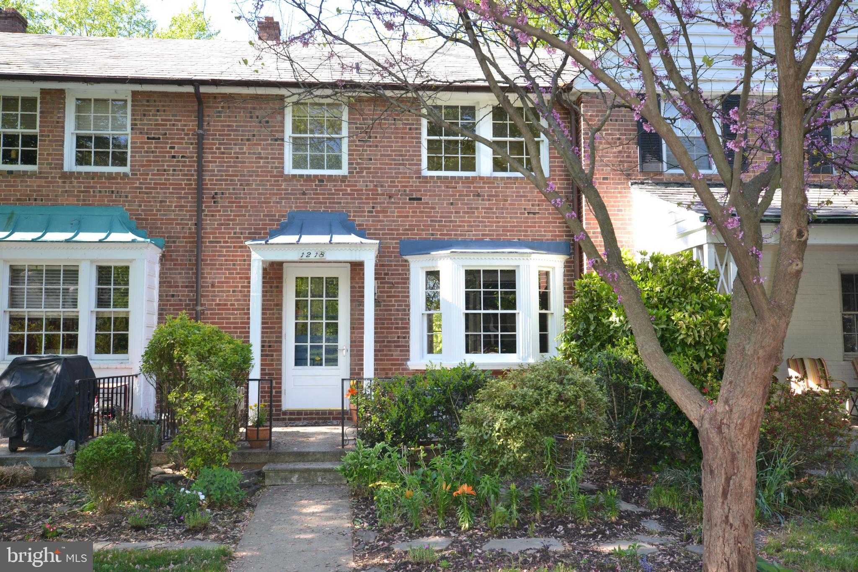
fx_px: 715
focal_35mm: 30
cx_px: 429
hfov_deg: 61.9
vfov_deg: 43.6
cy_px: 286
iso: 360
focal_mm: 20
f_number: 5.6
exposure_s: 1/125
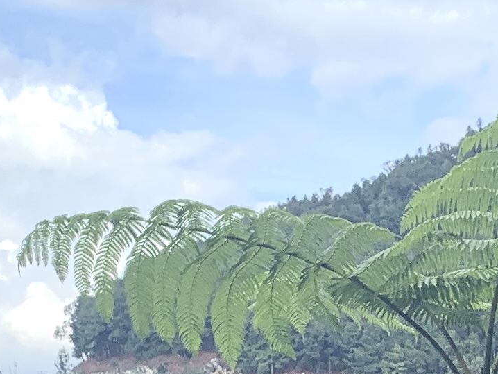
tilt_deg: -1.9
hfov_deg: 13.4
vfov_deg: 9.7
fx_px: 2101
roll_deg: +1.1
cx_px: 447
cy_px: 665
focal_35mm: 146
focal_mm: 4.25
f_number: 1.8
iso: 25
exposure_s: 1/1610
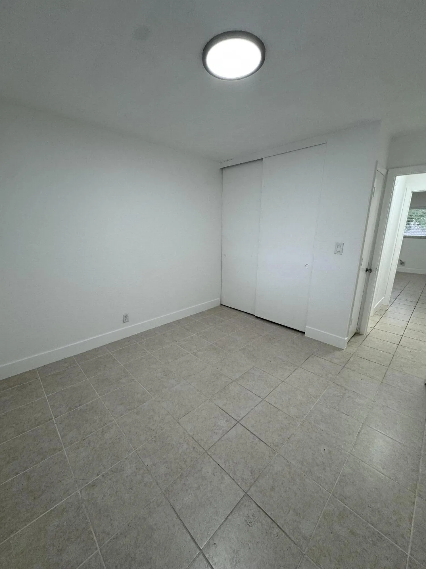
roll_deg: +0.0
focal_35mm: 14
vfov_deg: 102.1
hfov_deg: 85.7
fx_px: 230
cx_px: 213
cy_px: 284
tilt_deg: -14.0
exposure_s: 1/120
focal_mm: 2.22
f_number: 2.2
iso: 125
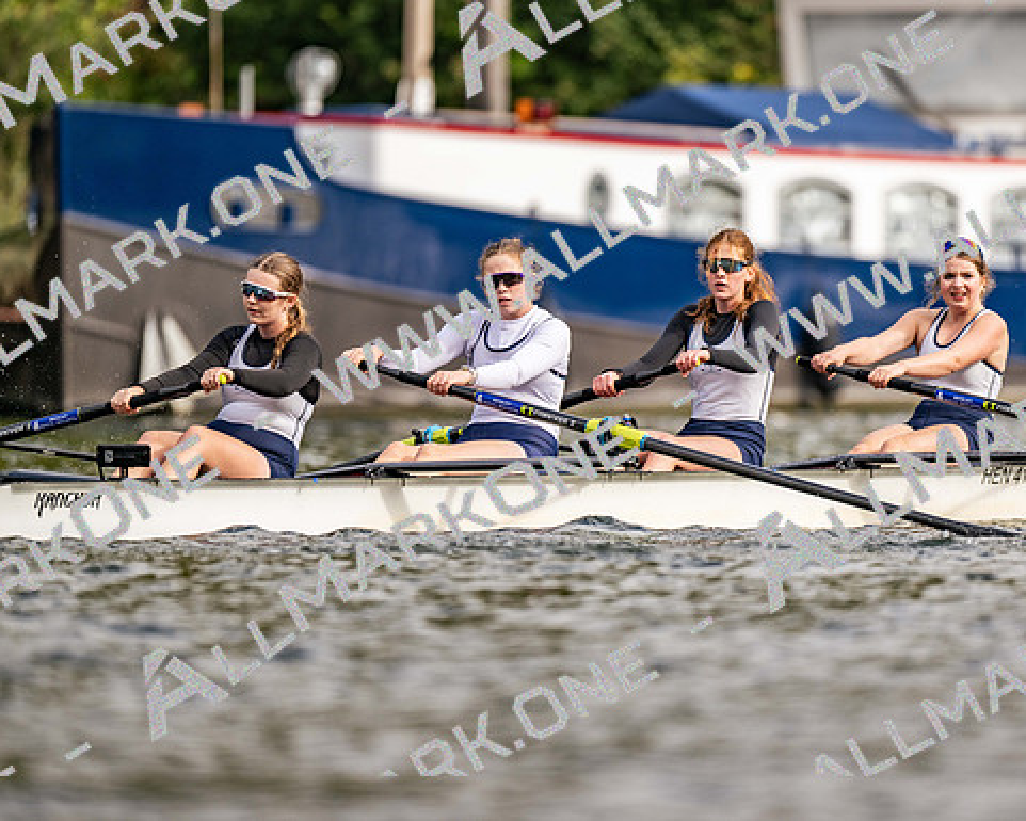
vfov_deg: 2.3
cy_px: 410
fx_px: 20653
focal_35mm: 680
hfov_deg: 2.8
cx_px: 576
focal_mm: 600
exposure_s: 1/2500
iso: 250
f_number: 4
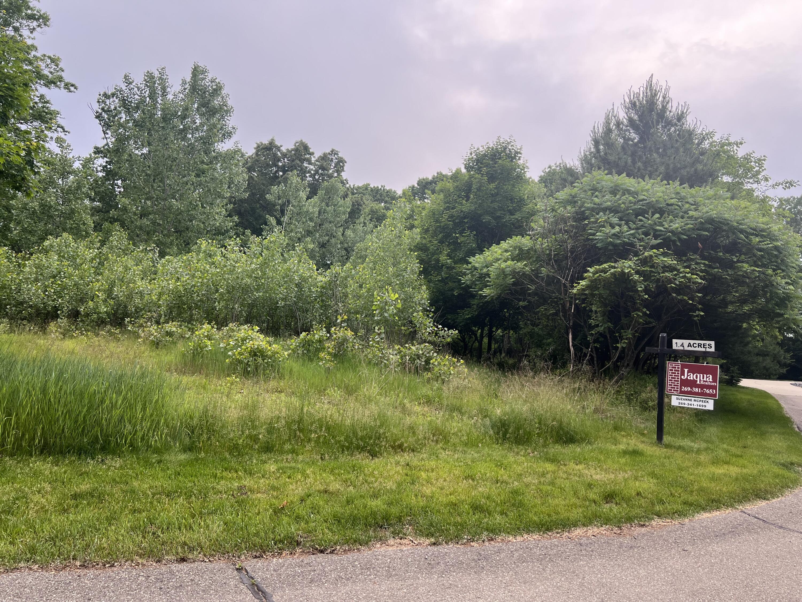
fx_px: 602
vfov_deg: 53.1
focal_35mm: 26
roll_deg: -3.3
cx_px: 401
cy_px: 301
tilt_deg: +5.7
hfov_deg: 67.3
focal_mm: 5.7
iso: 50
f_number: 1.5
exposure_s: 1/621
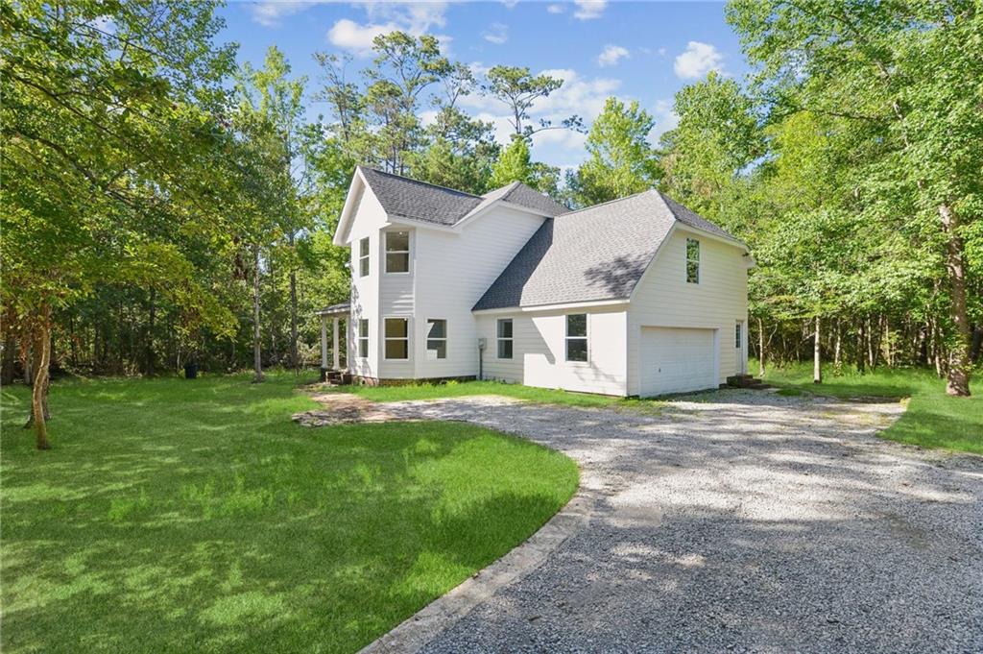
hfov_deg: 96.8
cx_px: 492
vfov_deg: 73.7
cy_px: 327
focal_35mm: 16
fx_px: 437
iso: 800
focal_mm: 16
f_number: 5.6
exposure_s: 1/800
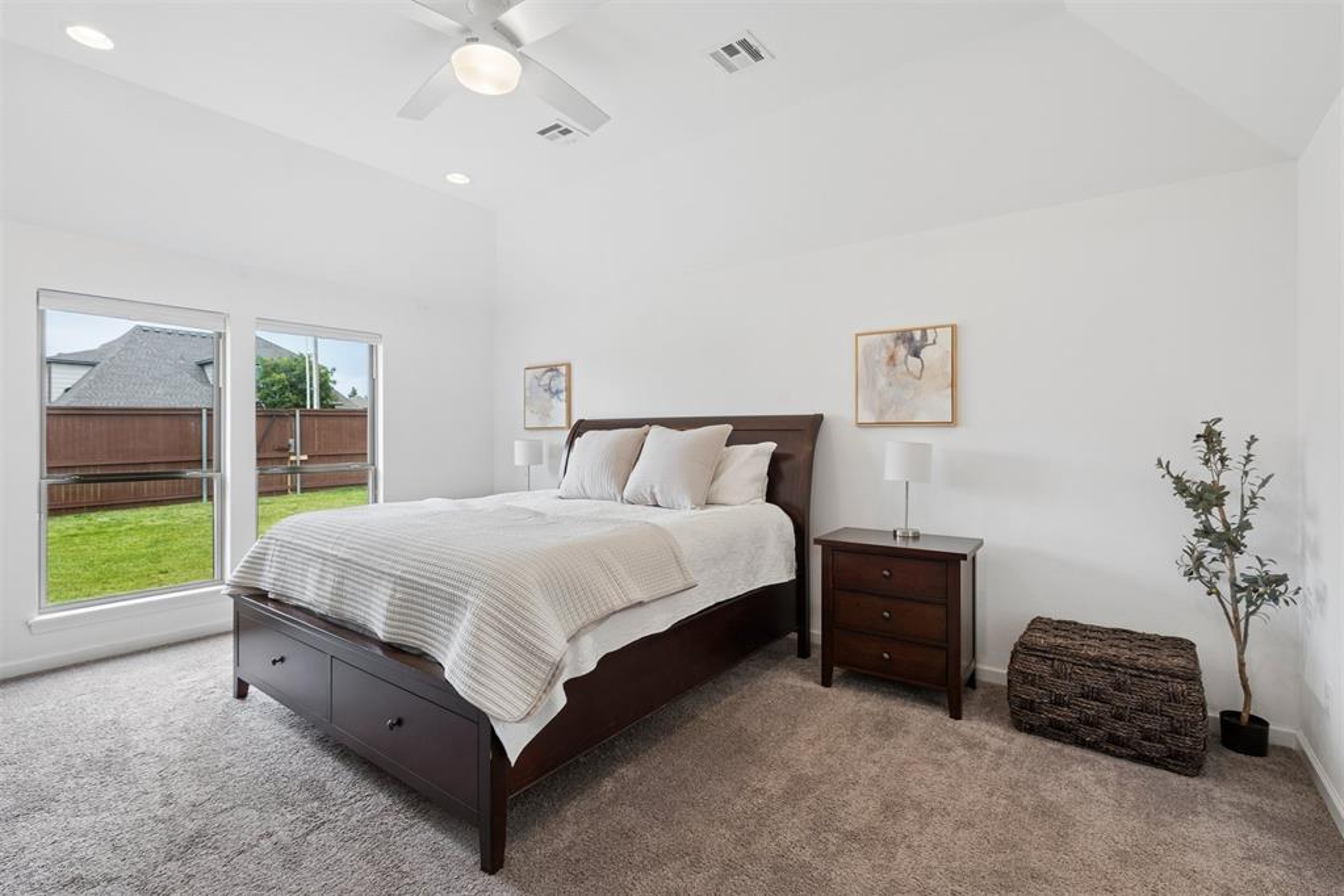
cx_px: 672
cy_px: 448
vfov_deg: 73.7
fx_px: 597
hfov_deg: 96.7
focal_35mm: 16
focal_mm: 16
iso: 200
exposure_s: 1/25
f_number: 8
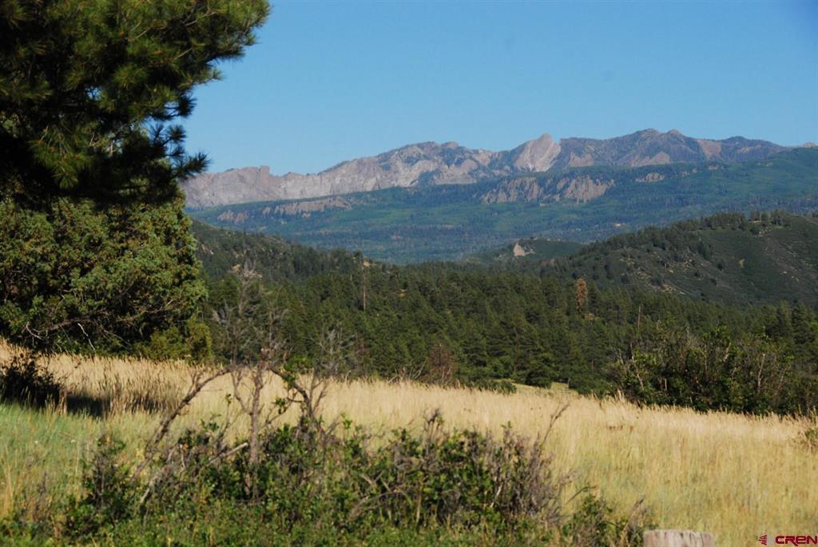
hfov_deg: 18.2
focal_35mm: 112
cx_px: 409
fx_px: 2559
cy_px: 274
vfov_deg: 12.2
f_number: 9
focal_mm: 75
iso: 400
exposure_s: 1/1250
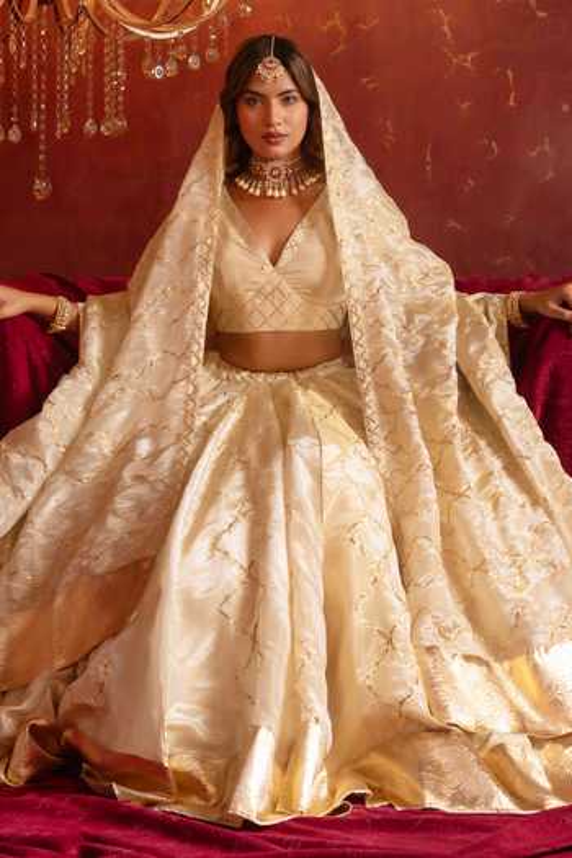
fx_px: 1192
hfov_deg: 27.0
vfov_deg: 39.6
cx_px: 286
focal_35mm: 50
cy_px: 429
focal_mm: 50
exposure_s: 1/125
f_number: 7.1
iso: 250
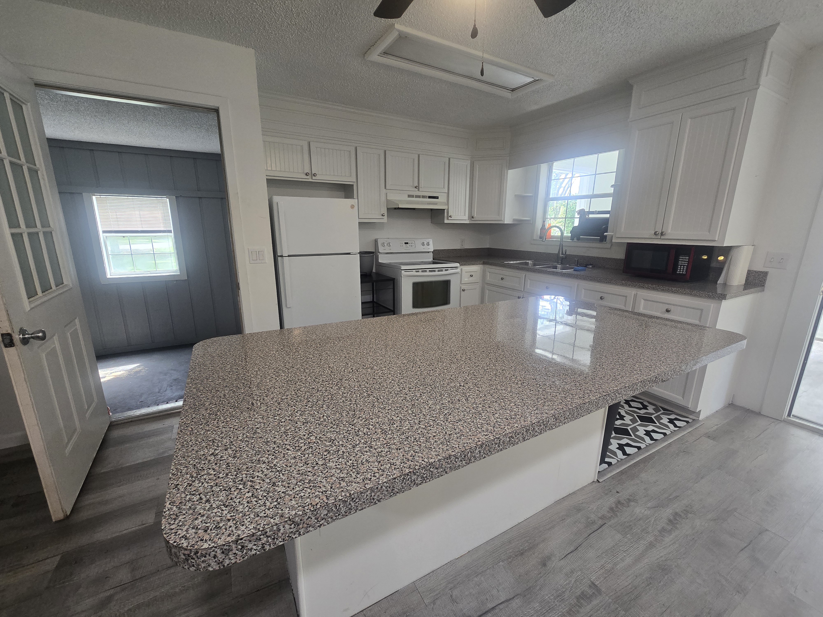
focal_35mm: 13
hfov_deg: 106.2
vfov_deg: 89.9
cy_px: 308
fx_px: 309
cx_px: 412
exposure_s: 1/60
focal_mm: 2.2
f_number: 2.2
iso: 160
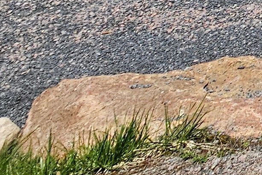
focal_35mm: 88
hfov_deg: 13.1
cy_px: -398
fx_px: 640
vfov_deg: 10.0
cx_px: 703
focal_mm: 2.2
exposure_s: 1/2961
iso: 50
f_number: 2.2
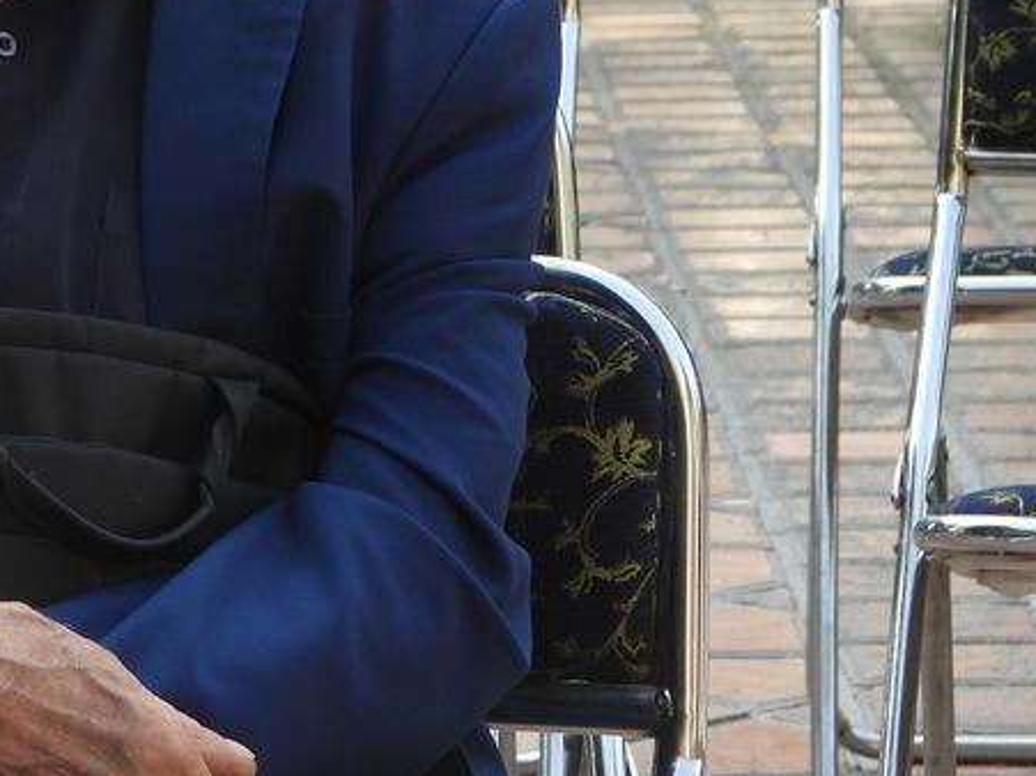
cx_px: 234
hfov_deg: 7.6
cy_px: -64
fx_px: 7809
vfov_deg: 5.7
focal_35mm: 261
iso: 100
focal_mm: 20.7
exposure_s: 1/125
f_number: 4
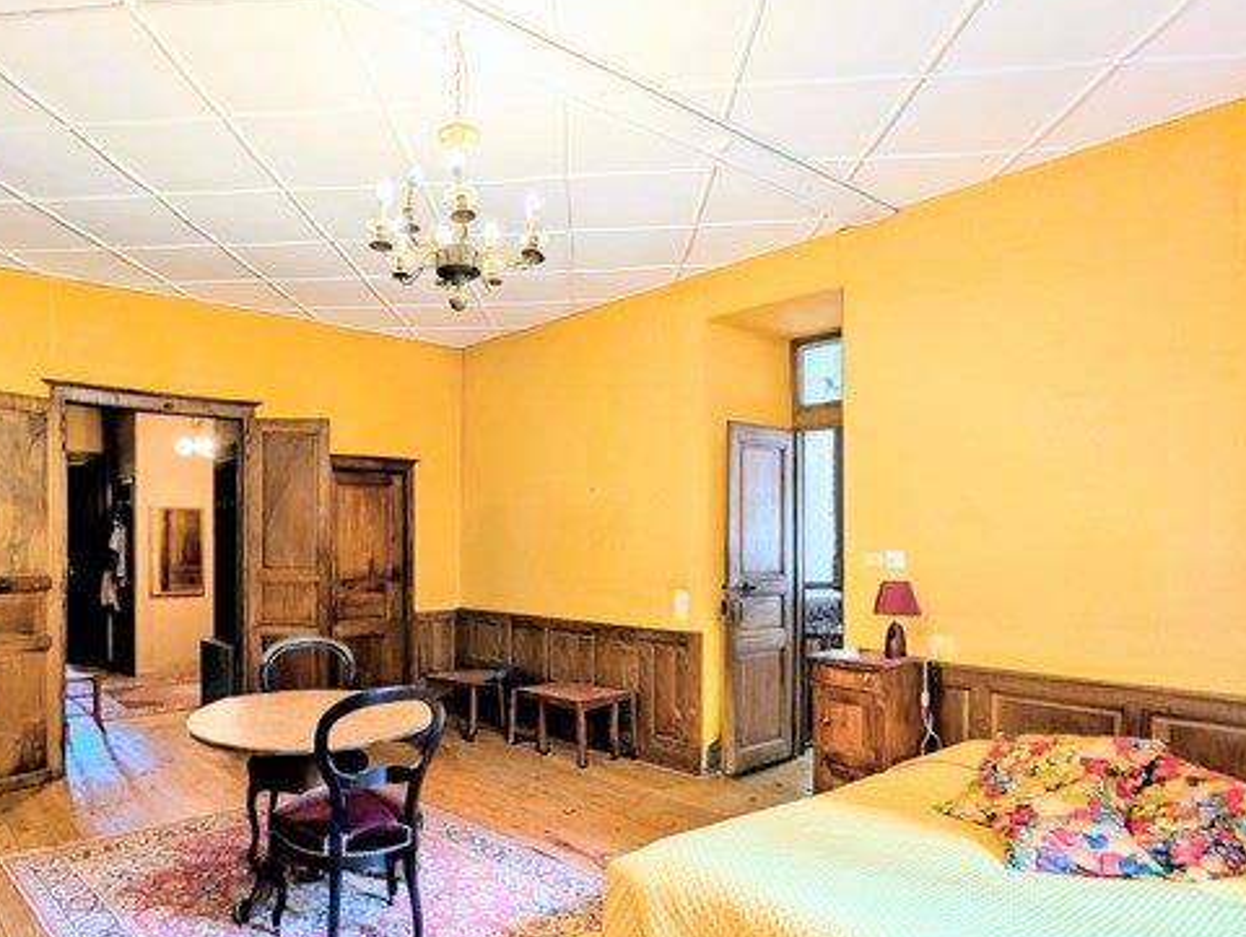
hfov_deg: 80.8
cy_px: 542
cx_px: 504
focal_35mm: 20
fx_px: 721
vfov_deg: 65.7
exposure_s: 1/42.4
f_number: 1.7
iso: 43
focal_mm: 2.02
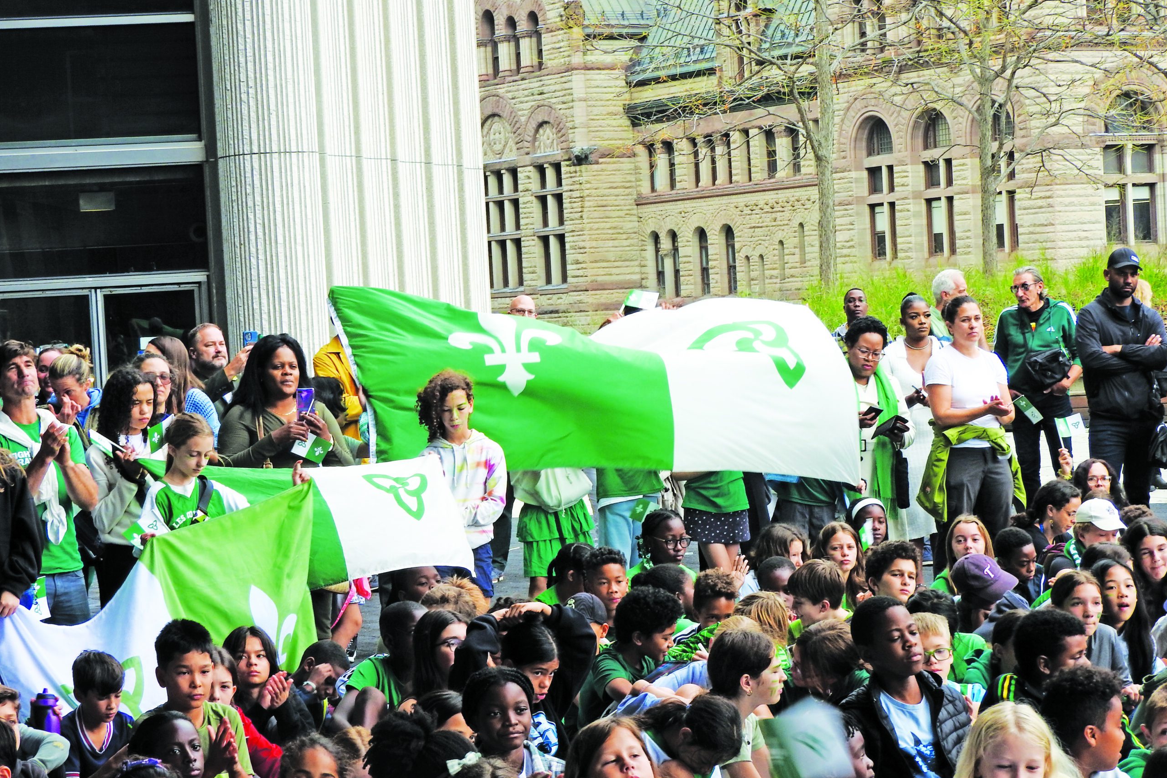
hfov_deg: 20.6
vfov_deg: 13.8
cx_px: 584
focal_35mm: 99
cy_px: 423
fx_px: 3209
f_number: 4.8
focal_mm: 17
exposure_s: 1/80
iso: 100
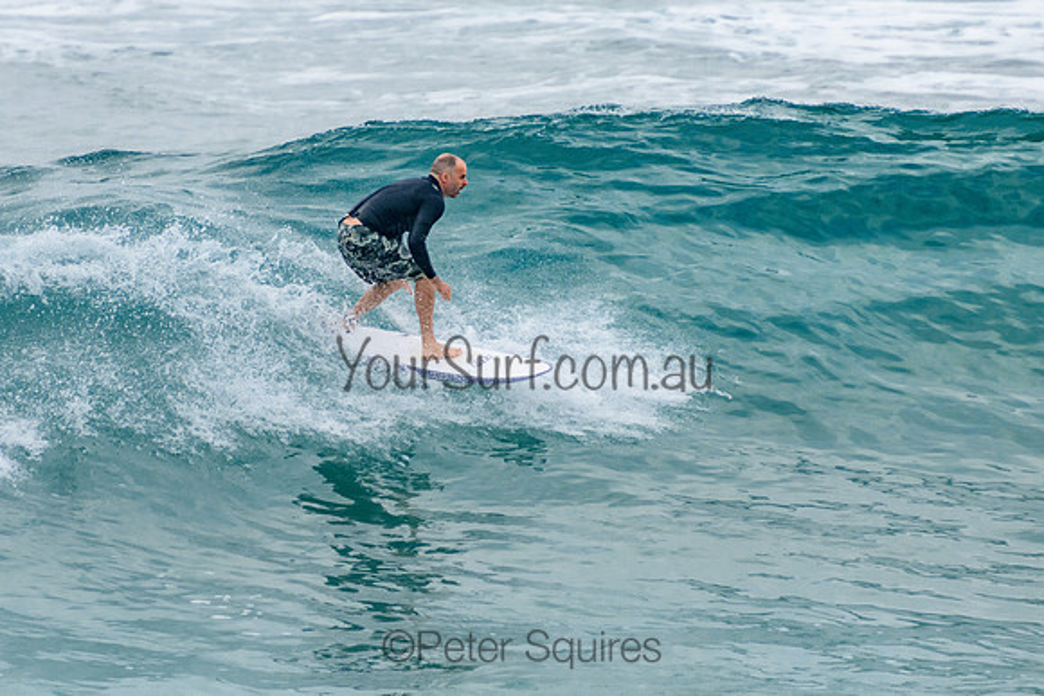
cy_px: 269
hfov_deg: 3.8
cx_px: 465
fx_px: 15936
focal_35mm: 549
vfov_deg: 2.5
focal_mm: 400
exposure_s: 1/1250
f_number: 5.6
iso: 500
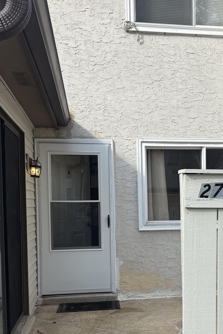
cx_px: 169
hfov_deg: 28.2
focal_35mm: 47
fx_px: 437
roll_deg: +1.0
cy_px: 217
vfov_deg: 41.5
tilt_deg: -2.8
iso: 50
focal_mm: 5.96
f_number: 1.6
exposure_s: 1/987
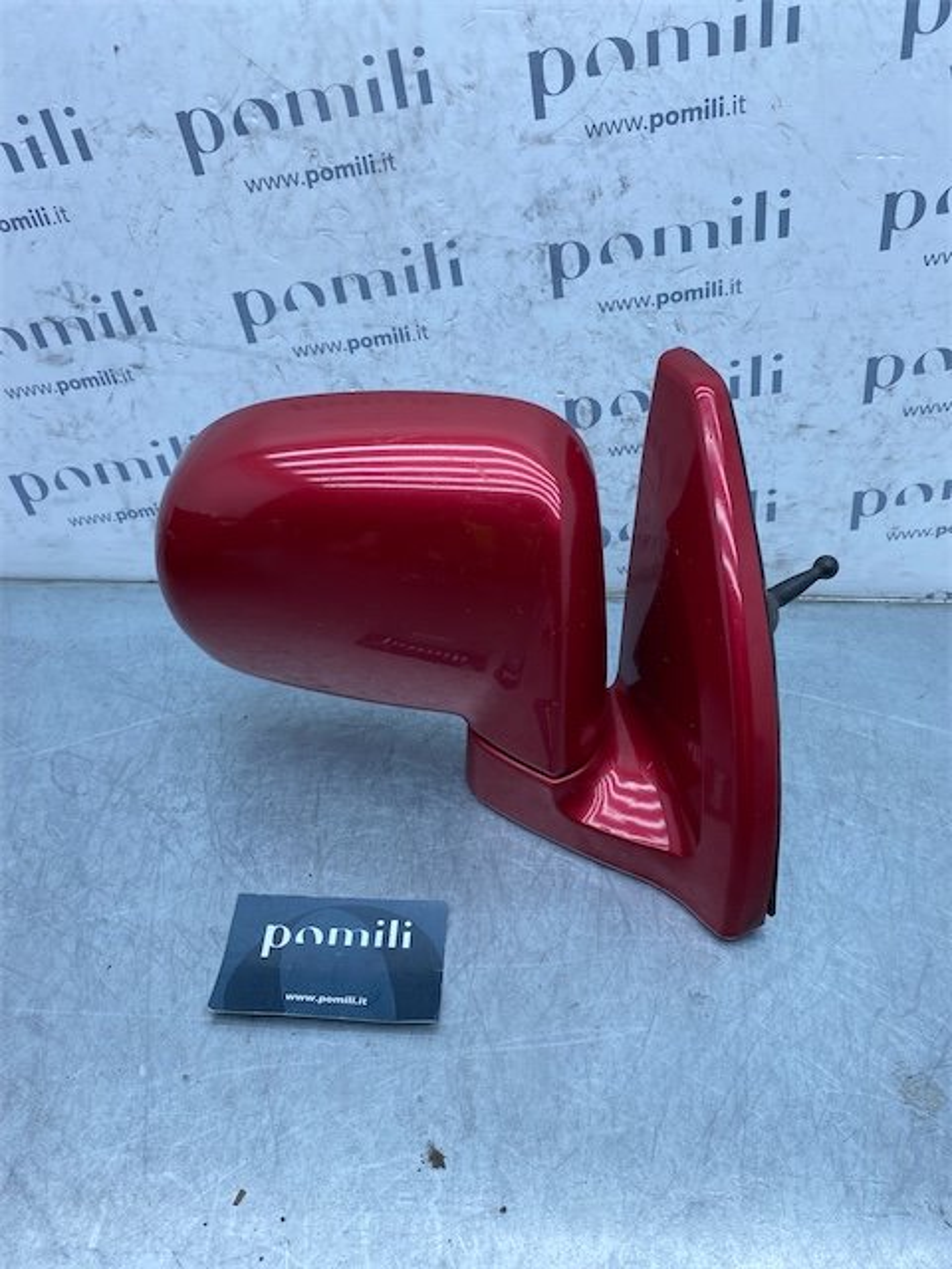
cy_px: 634
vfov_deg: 67.3
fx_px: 953
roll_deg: -2.3
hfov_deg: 53.1
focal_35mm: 26
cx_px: 476
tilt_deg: -41.8
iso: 32
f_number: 1.8
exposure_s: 1/719
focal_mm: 4.25
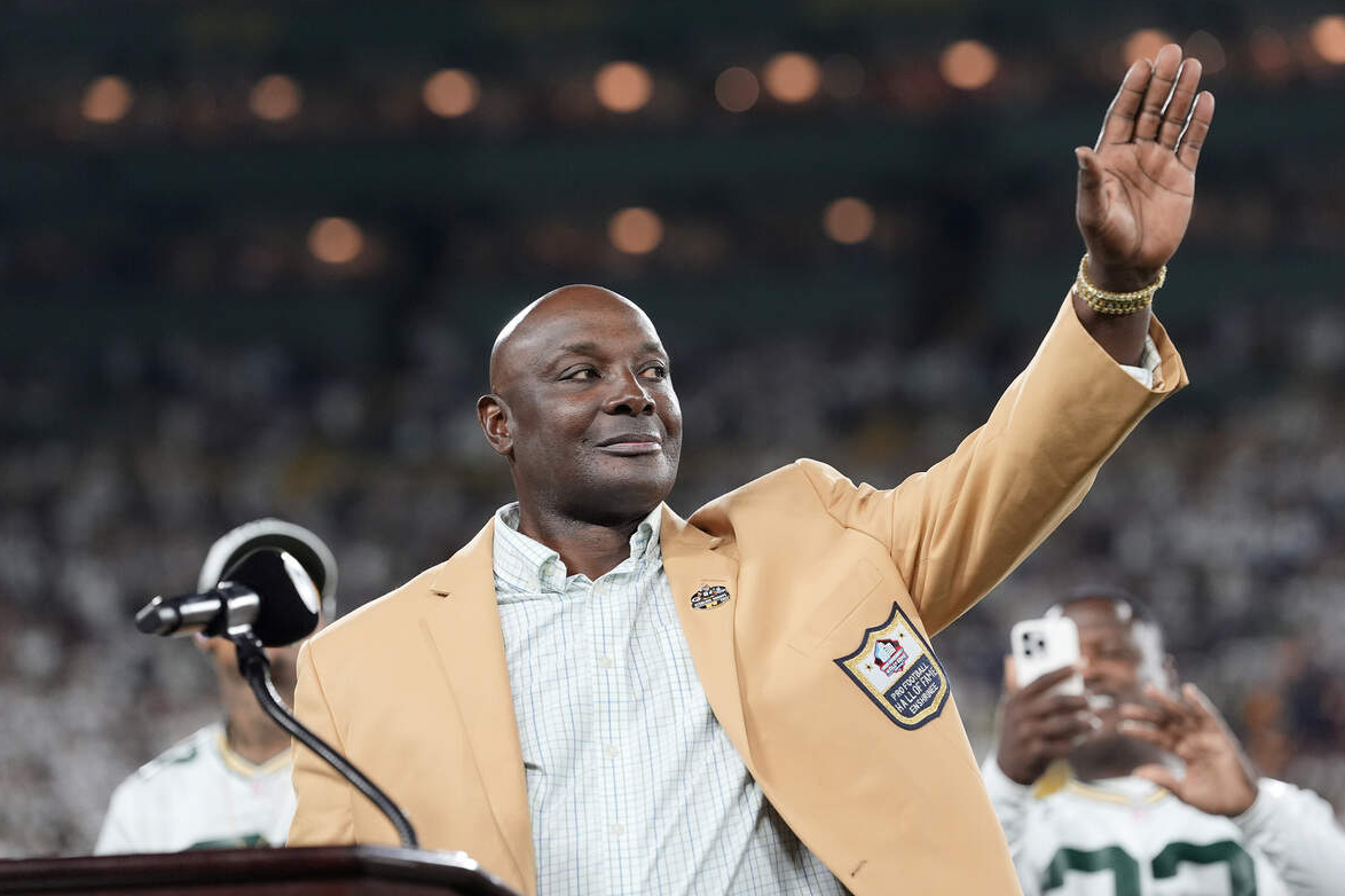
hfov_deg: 15.0
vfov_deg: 10.0
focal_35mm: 137
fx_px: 5117
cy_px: 456
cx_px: 684
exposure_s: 1/2000
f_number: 2.8
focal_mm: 134
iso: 3200
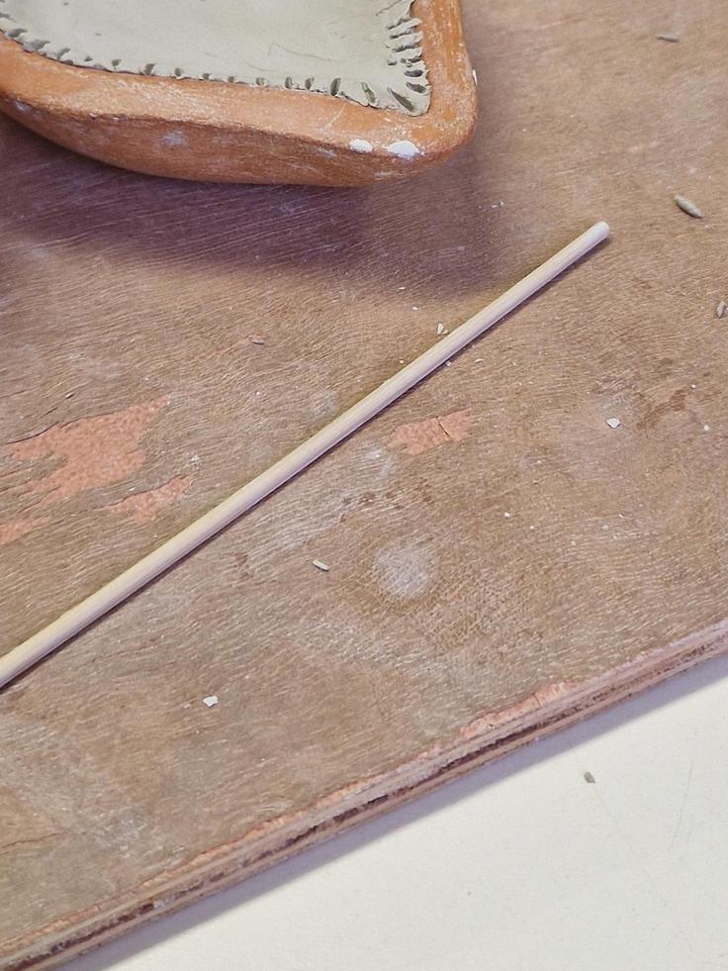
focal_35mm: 60
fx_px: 1682
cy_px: 169
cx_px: 388
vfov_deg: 31.2
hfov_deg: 24.4
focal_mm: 5.4
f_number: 1.8
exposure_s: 1/115
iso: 50
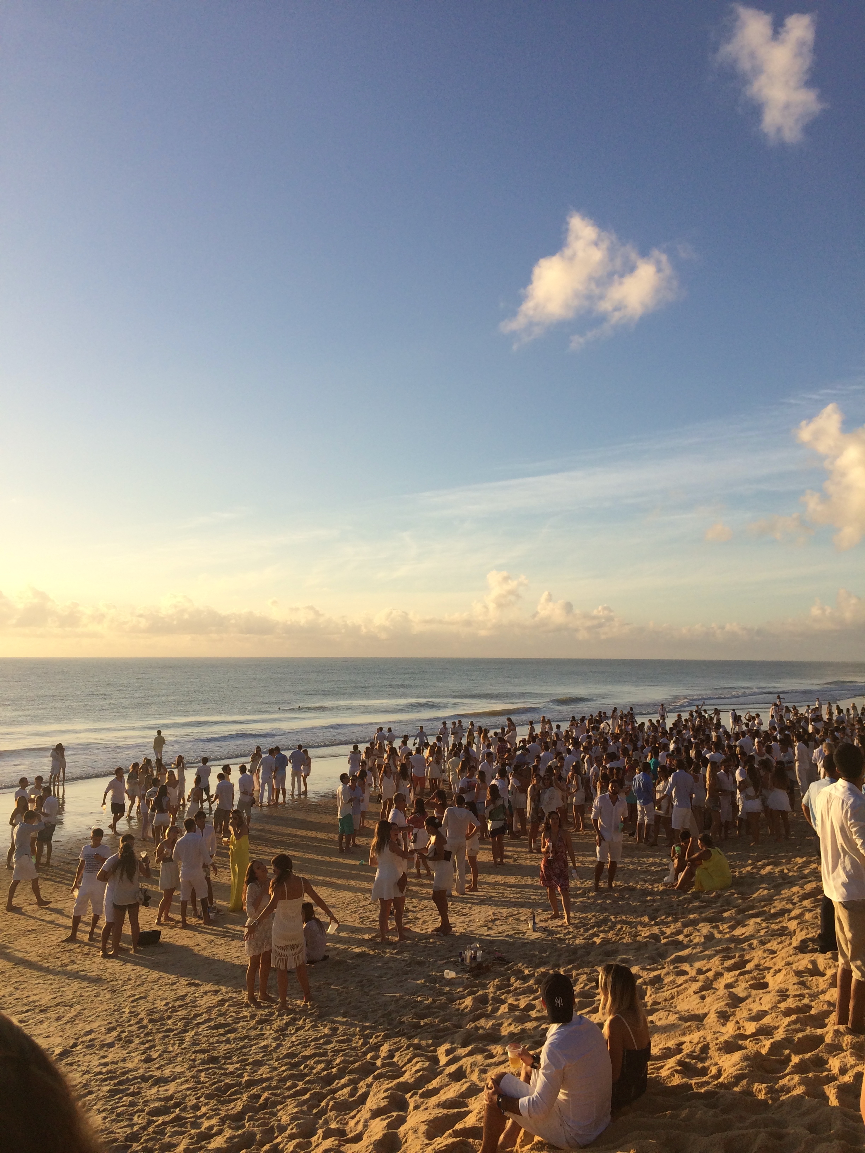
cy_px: 576
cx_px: 432
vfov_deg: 60.0
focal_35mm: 30
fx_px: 1000
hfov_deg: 46.8
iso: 32
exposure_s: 1/2160
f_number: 2.2
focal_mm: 4.12
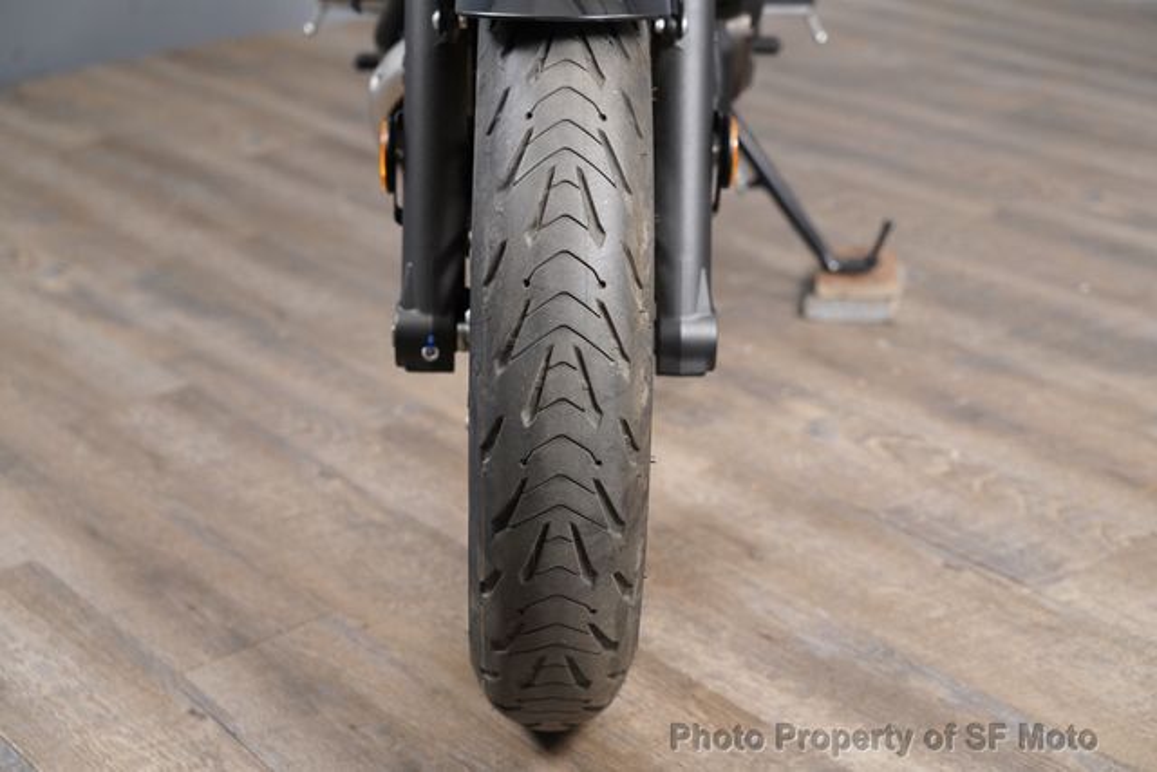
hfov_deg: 31.0
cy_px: 386
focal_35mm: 65
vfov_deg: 20.9
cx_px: 578
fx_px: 2089
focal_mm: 65
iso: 1600
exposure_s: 1/100
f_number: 4
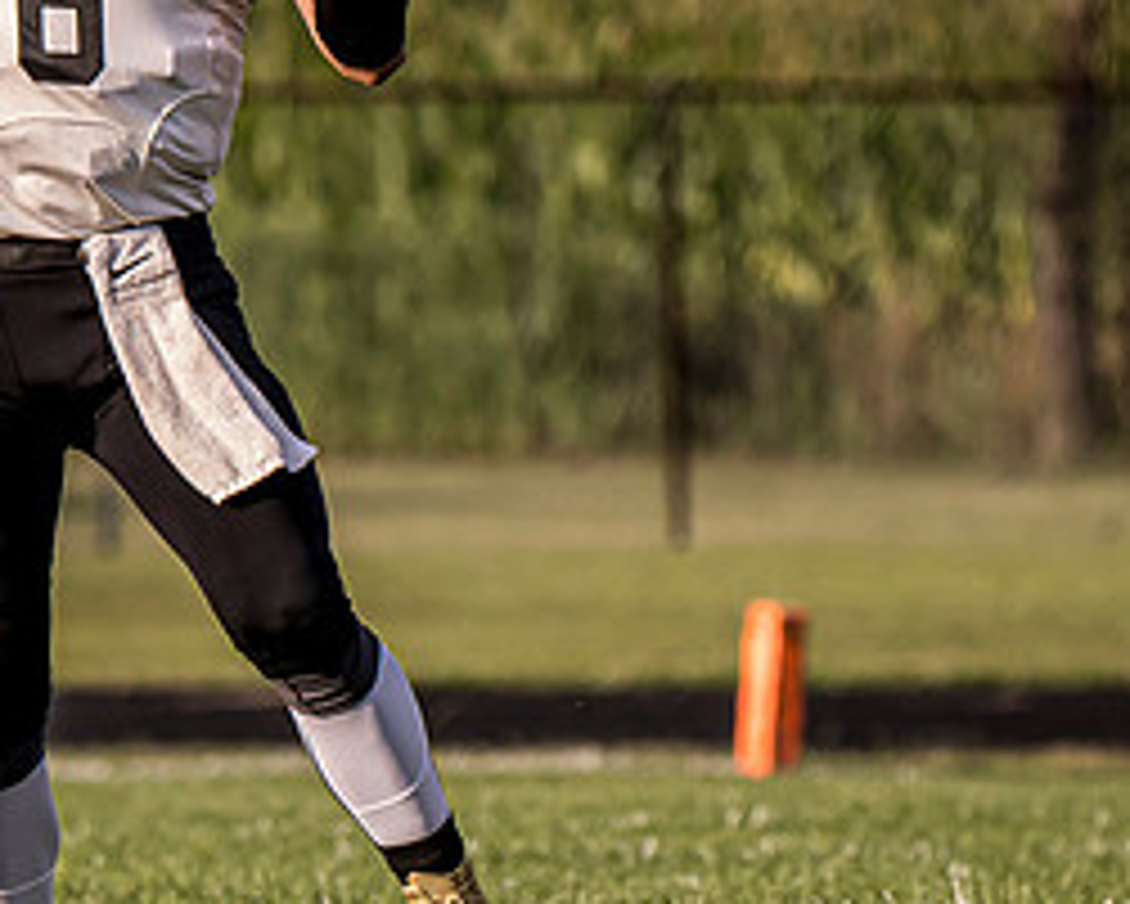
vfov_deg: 1.4
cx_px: -18
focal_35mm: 1118
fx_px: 37405
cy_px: 135
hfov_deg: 1.7
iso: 320
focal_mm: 200
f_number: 4
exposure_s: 1/1600
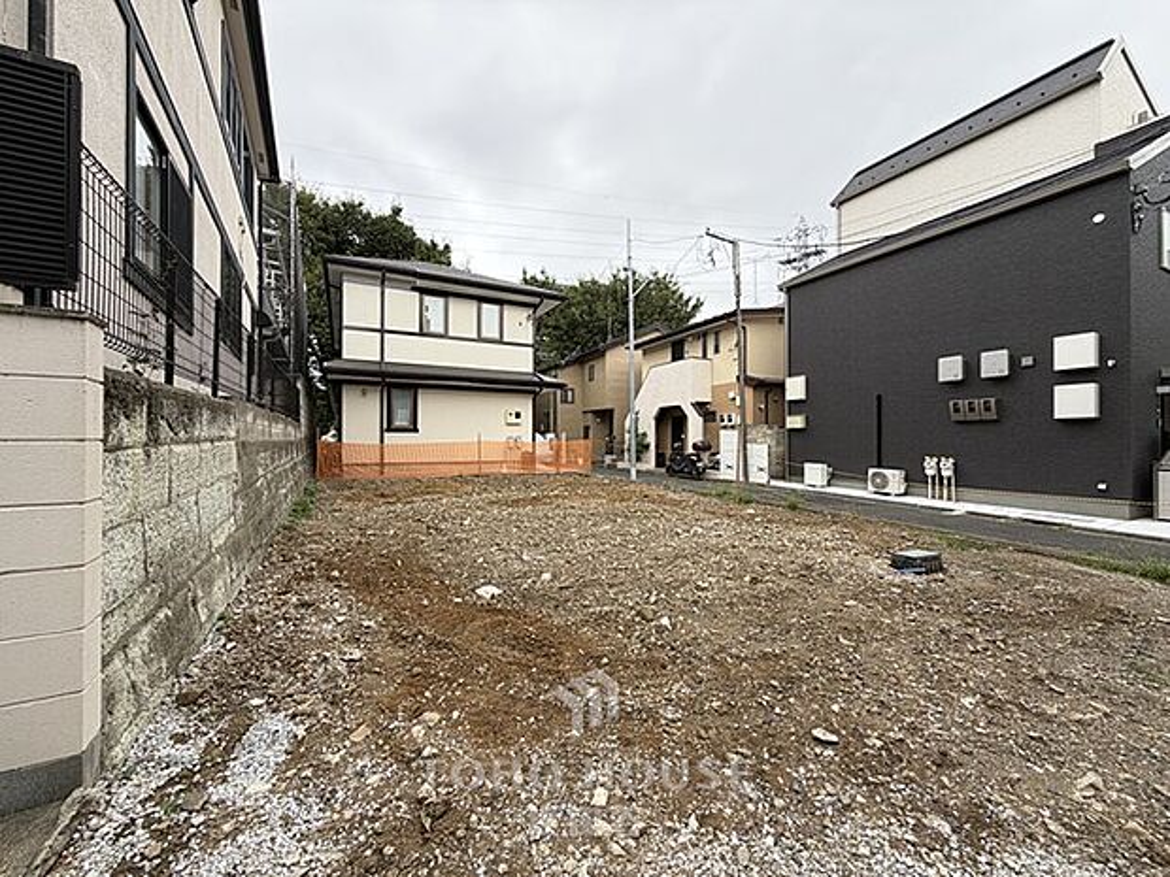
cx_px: 585
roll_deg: +0.4
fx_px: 473
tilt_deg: +0.3
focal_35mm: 14
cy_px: 438
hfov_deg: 102.1
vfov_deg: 85.7
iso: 40
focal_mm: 2.22
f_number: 2.2
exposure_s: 1/172
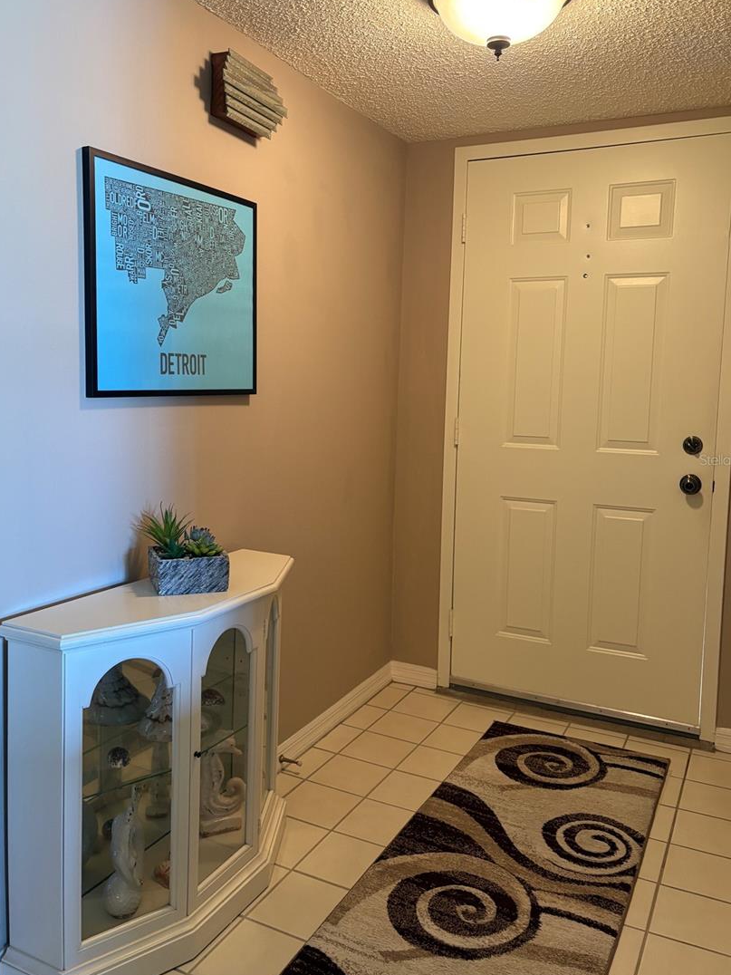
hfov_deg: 48.2
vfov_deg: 61.6
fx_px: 817
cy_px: 459
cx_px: 356
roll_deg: -1.3
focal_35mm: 29
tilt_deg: -5.0
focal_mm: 5.96
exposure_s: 1/60
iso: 200
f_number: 1.6
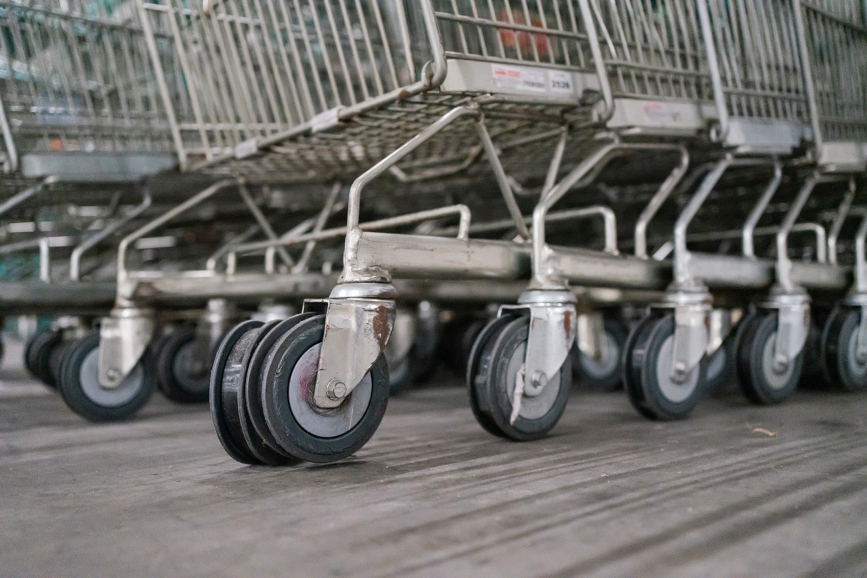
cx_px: 434
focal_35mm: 35
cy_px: 289
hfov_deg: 54.4
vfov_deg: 37.8
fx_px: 843
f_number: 2.8
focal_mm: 35
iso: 6400
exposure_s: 1/100
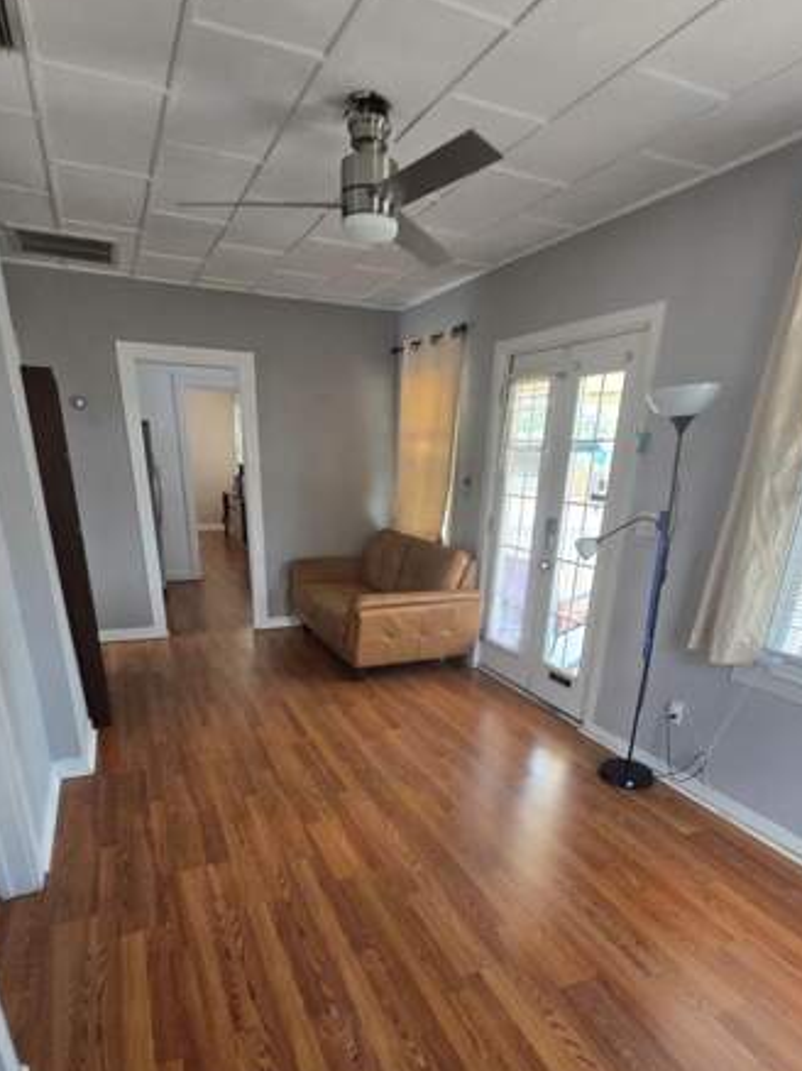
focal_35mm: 19
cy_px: 746
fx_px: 588
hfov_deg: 68.6
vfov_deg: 80.7
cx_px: 401
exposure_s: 1/60
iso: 80
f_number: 2.2
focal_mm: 1.7
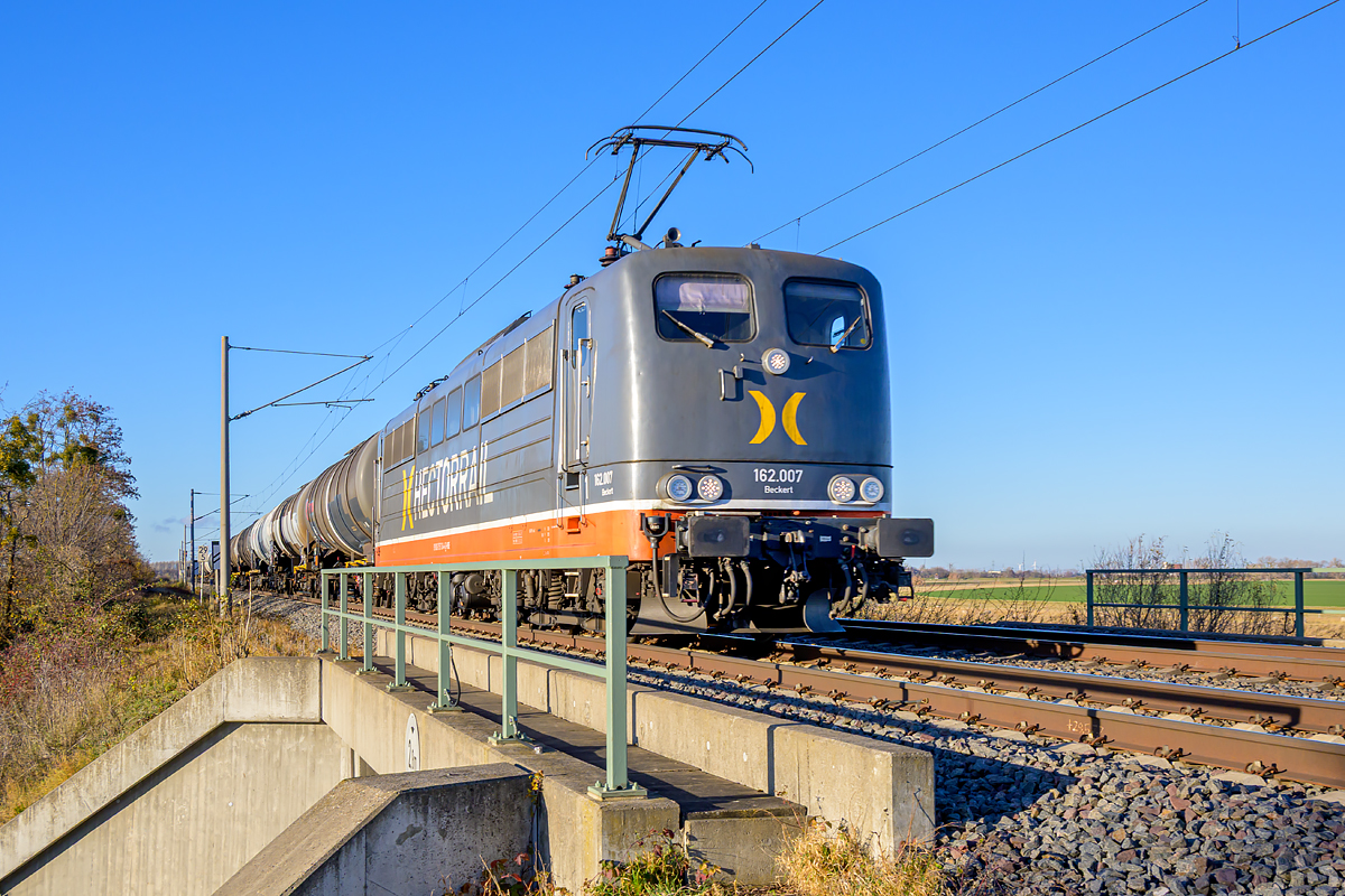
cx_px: 672
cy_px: 448
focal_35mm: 36
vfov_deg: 36.9
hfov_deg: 53.1
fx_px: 1345
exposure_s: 1/350
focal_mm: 24
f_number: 8
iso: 250
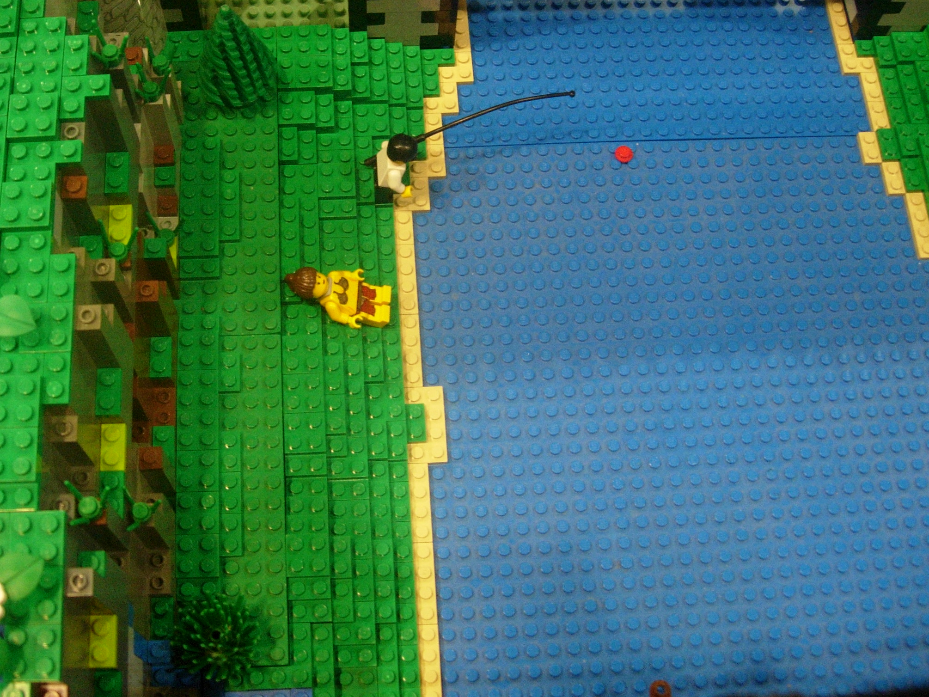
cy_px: 269
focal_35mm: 49
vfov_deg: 29.6
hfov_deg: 38.8
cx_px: 392
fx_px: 1315
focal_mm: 7.8
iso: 200
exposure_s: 1/15.1
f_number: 2.8
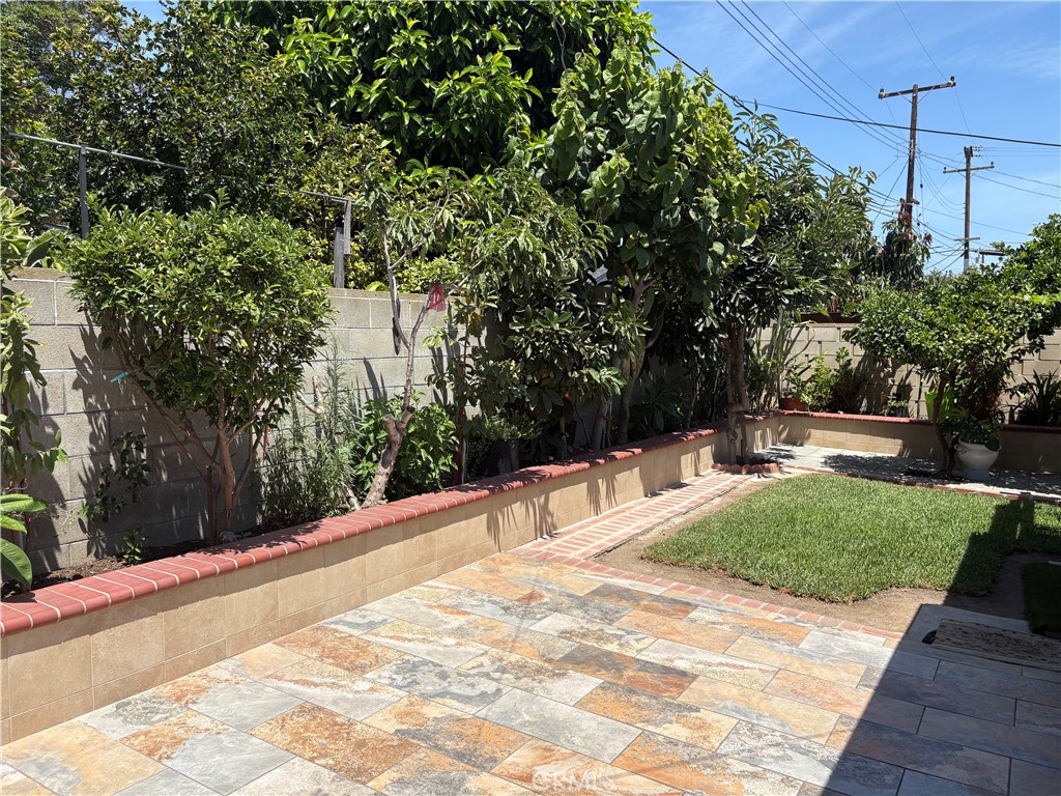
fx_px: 797
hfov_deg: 67.3
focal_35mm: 26
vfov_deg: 53.1
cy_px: 398
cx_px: 530
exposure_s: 1/2865
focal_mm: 5.96
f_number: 1.6
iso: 50
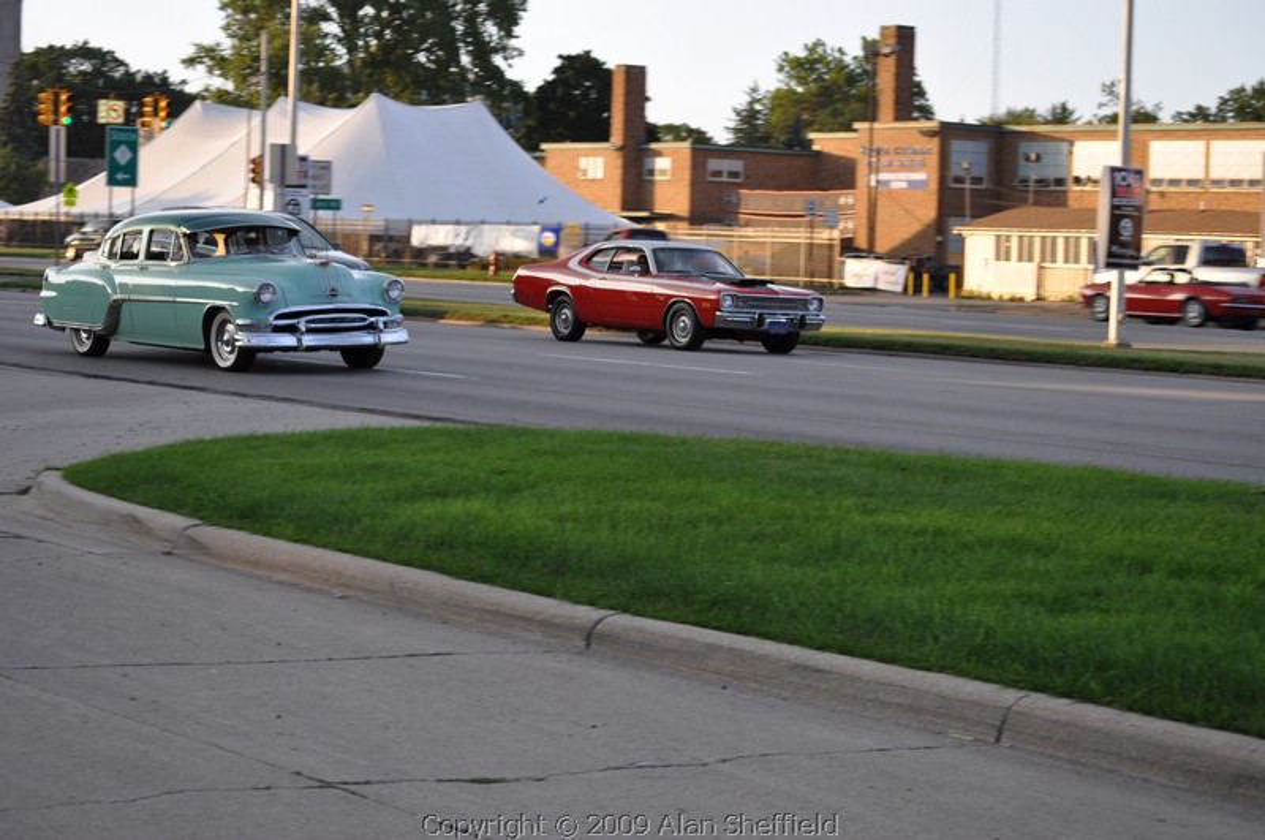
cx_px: 632
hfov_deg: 24.7
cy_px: 420
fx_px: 2895
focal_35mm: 82
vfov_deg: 16.5
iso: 200
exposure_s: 1/125
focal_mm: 55
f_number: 5.6
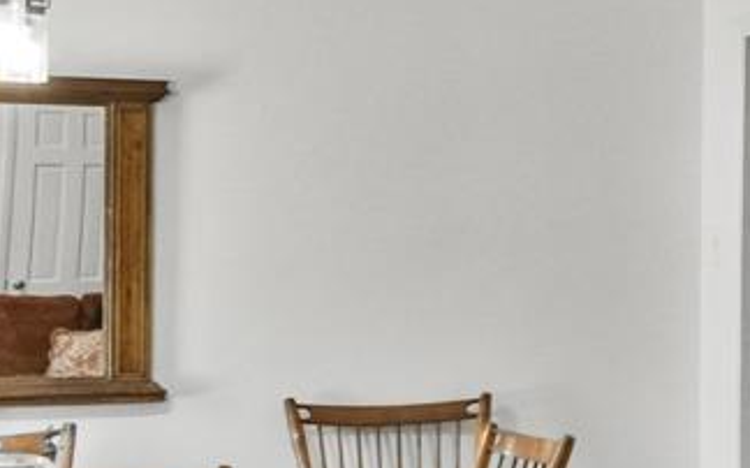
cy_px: 275
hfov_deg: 14.4
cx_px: 1539
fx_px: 2410
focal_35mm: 118
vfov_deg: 11.1
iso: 400
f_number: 7.1
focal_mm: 10
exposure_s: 1/2
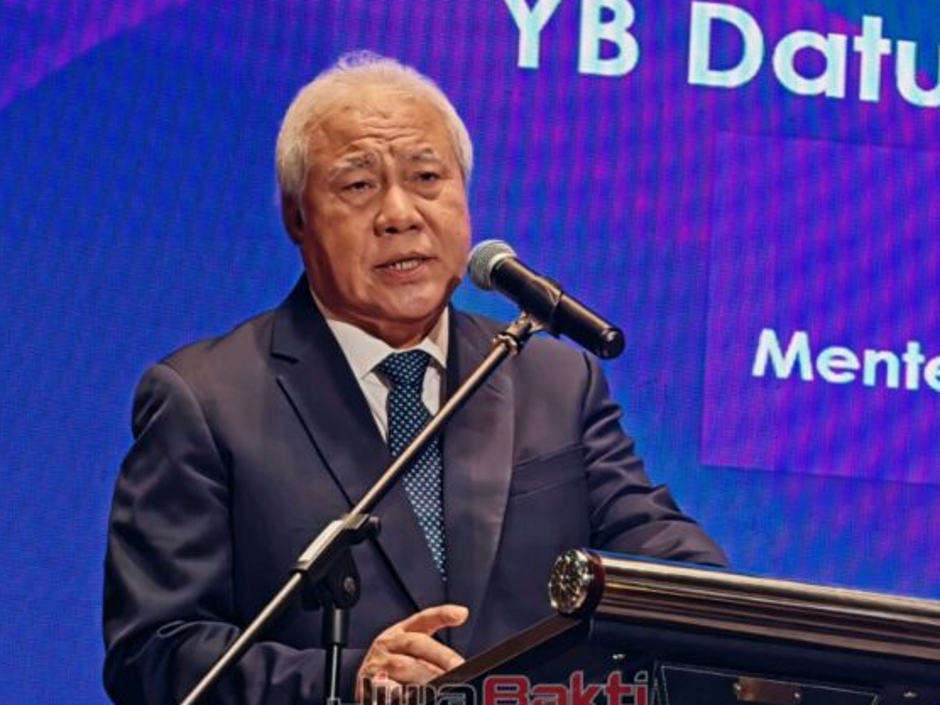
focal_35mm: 262
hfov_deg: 7.6
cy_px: 358
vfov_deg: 5.7
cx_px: 500
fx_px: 7115
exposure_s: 1/60.2
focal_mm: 15.38
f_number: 2.6
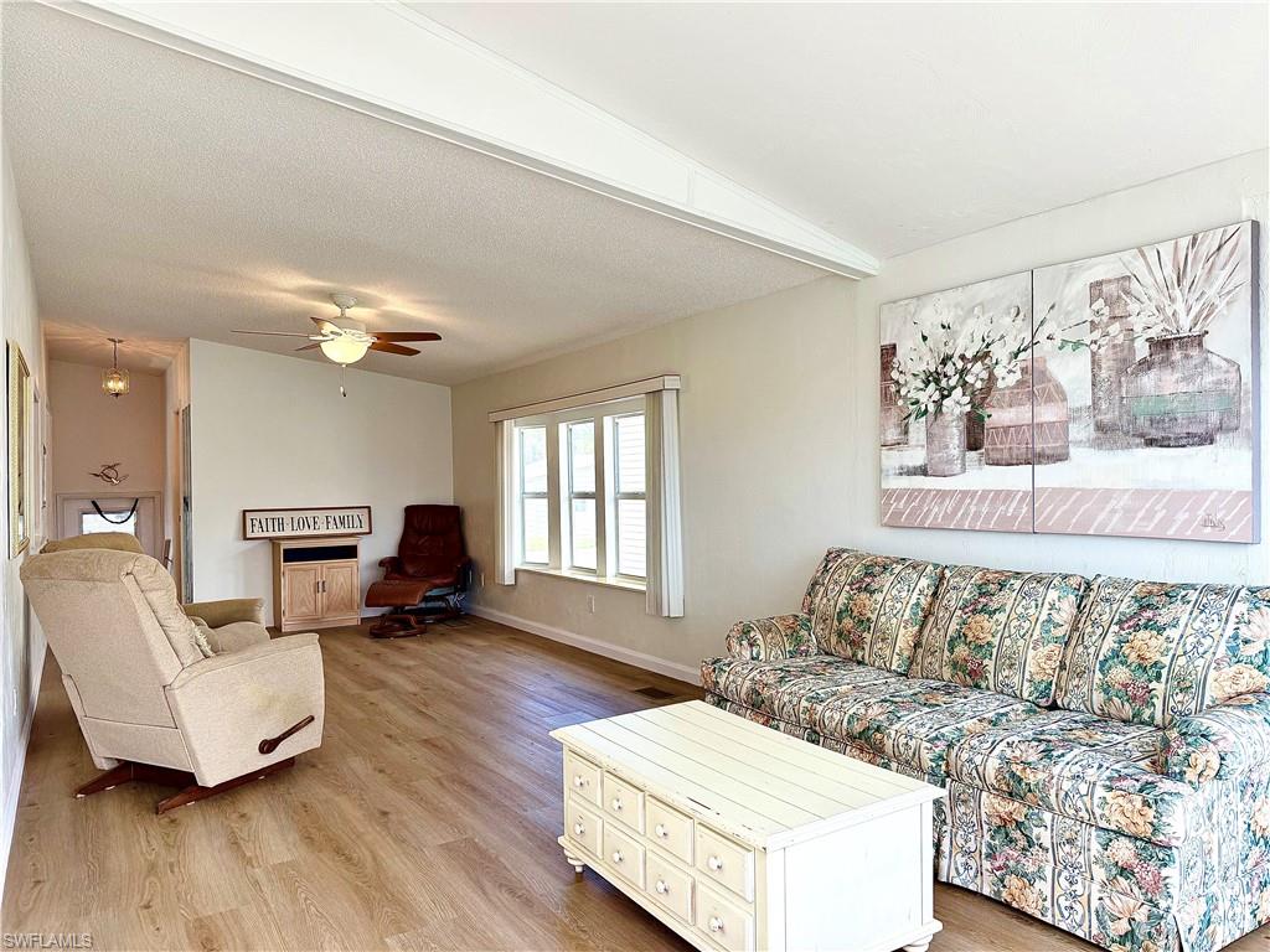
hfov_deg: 71.6
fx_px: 881
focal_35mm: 24
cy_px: 476
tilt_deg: +0.3
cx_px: 635
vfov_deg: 56.8
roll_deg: +1.1
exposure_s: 1/266
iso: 100
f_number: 1.78
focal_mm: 6.76
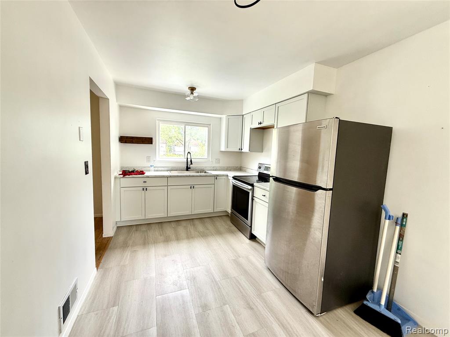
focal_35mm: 14
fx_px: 182
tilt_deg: -4.7
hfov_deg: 102.1
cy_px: 168
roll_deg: -2.1
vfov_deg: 85.7
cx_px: 225
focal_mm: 2.22
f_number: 2.2
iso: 100
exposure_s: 1/99
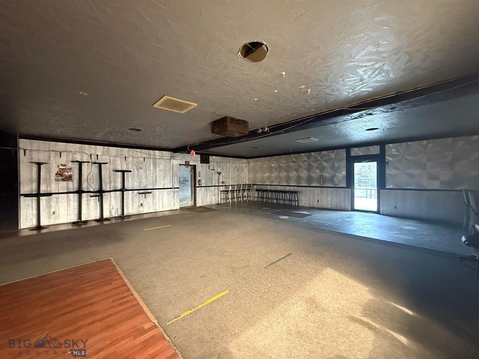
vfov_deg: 85.7
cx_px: 240
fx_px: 194
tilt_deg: +0.2
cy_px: 180
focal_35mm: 14
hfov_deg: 102.1
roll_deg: +0.8
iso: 1250
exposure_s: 1/60
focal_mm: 2.22
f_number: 2.2
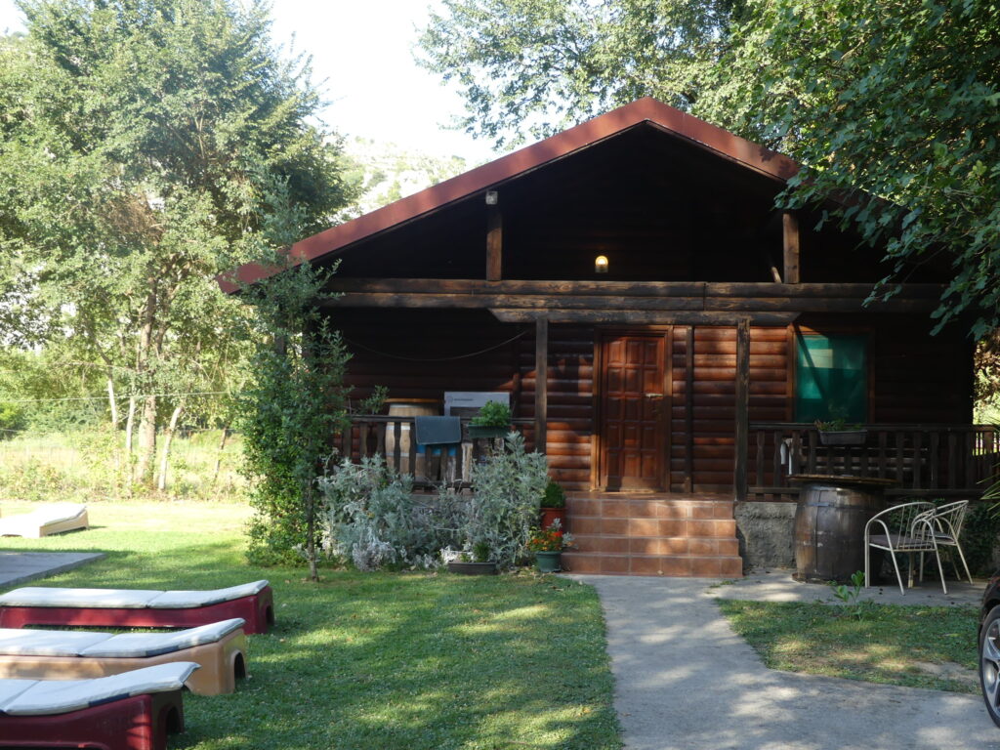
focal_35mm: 47
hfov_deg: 40.4
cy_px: 375
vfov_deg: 30.9
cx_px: 500
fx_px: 1358
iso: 100
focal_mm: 8.4
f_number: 3.5
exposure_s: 1/160
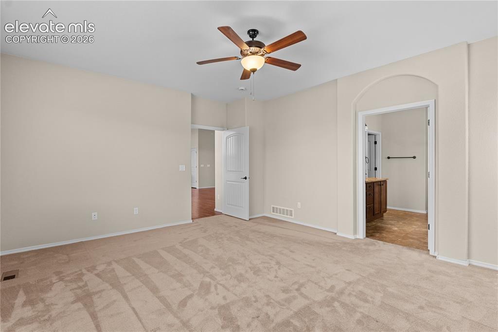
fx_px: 234
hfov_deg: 93.5
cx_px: 249
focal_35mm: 17
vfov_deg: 70.6
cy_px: 166
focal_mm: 11.3
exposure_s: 1/8
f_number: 8
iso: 320
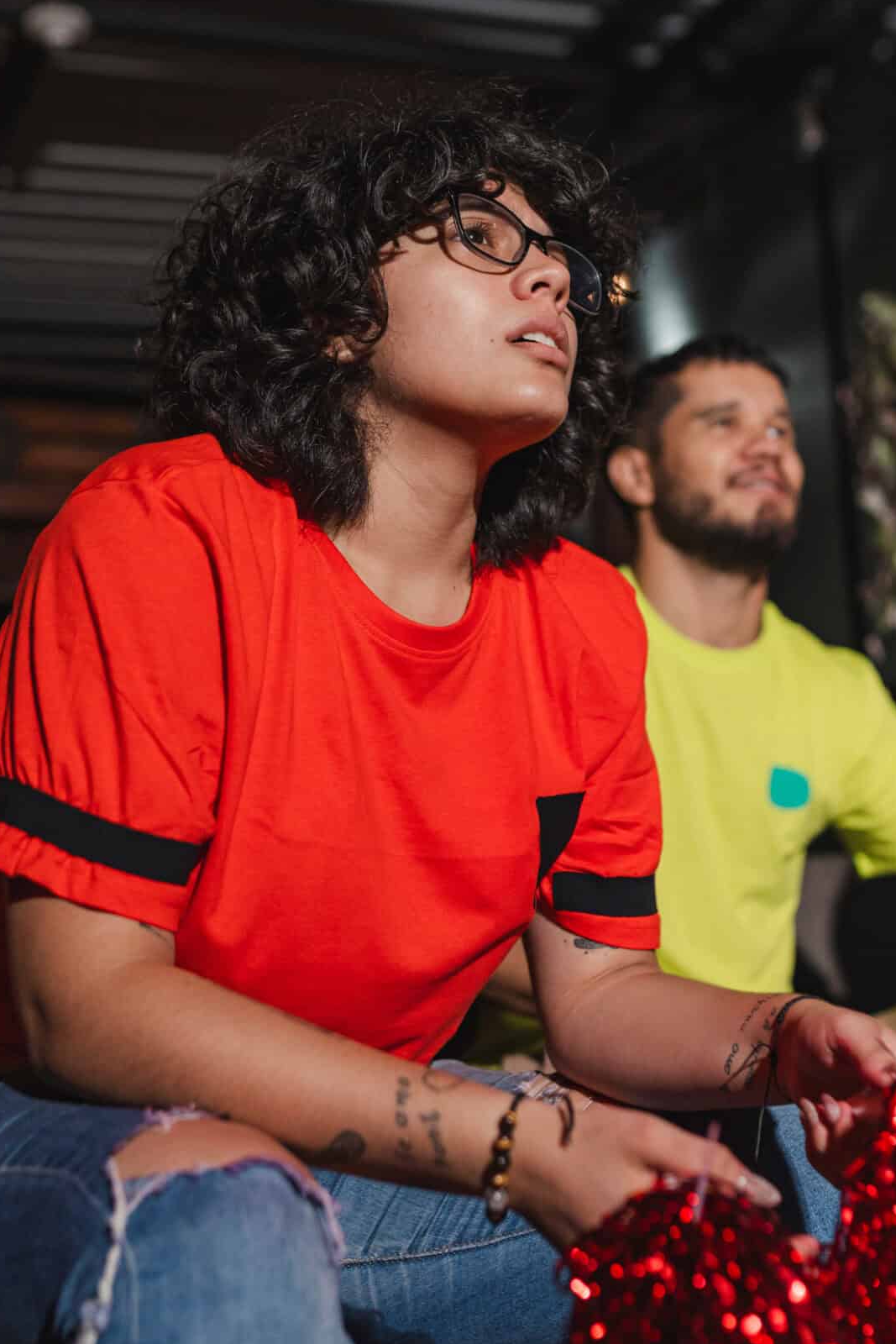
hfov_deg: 24.2
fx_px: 2090
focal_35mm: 56
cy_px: 694
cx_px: 507
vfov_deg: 35.6
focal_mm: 35
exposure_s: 1/500
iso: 800
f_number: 2
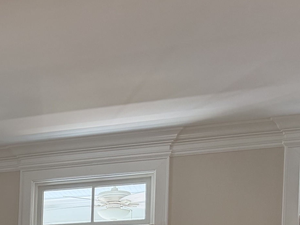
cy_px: 338
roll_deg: -1.4
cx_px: -152
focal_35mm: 80
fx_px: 693
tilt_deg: -2.4
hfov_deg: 20.7
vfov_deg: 16.7
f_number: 1.78
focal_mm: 6.76
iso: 250
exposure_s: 1/120
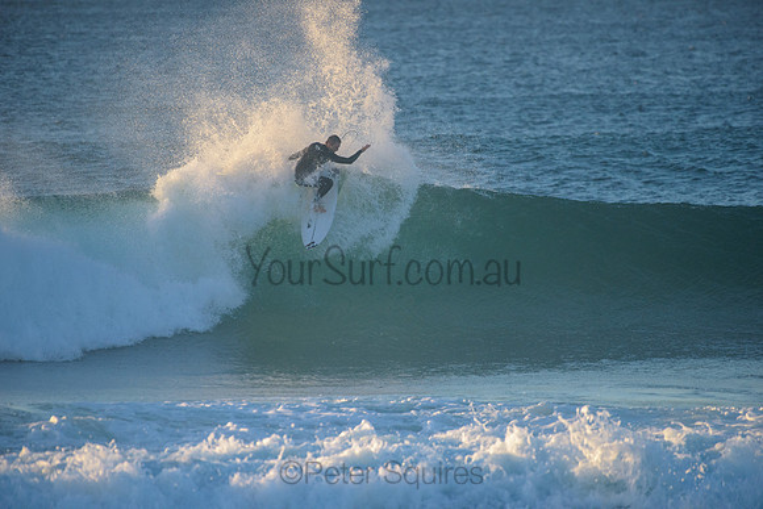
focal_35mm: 500
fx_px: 10599
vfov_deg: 2.8
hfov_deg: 4.1
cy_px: 254
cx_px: 382
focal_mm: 500
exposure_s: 1/2500
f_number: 5.6
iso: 1250
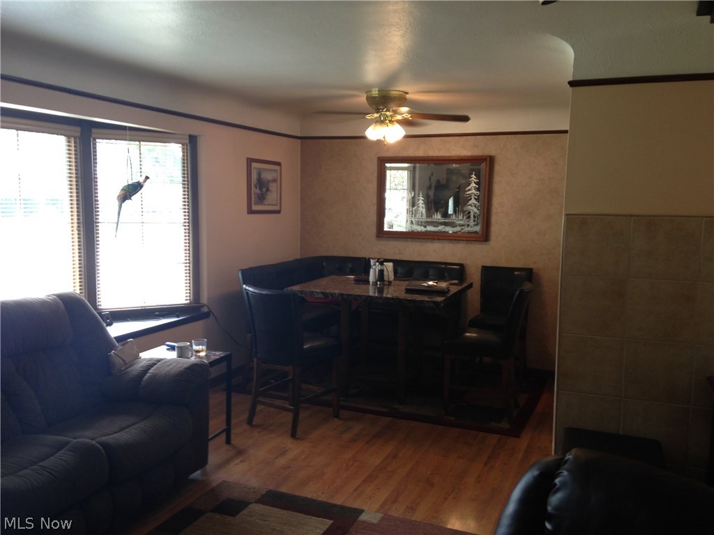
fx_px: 681
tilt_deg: -7.7
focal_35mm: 33
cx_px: 357
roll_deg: -0.6
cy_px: 268
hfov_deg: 55.4
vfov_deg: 42.9
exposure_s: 1/24
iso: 50
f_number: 2.4
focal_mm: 4.12
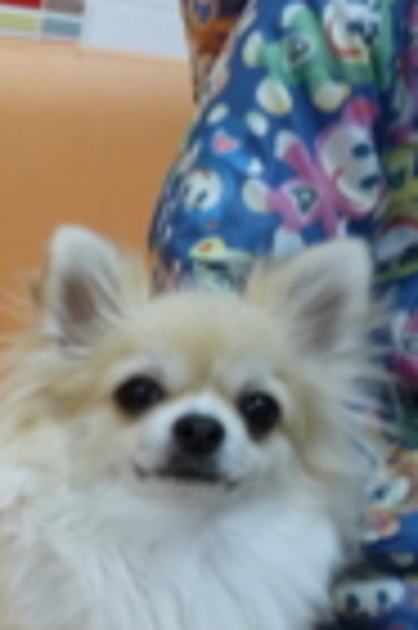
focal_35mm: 65
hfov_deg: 17.3
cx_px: -319
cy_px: 421
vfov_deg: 30.8
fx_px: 1135
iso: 200
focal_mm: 4.4
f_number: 2.8
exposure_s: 1/30
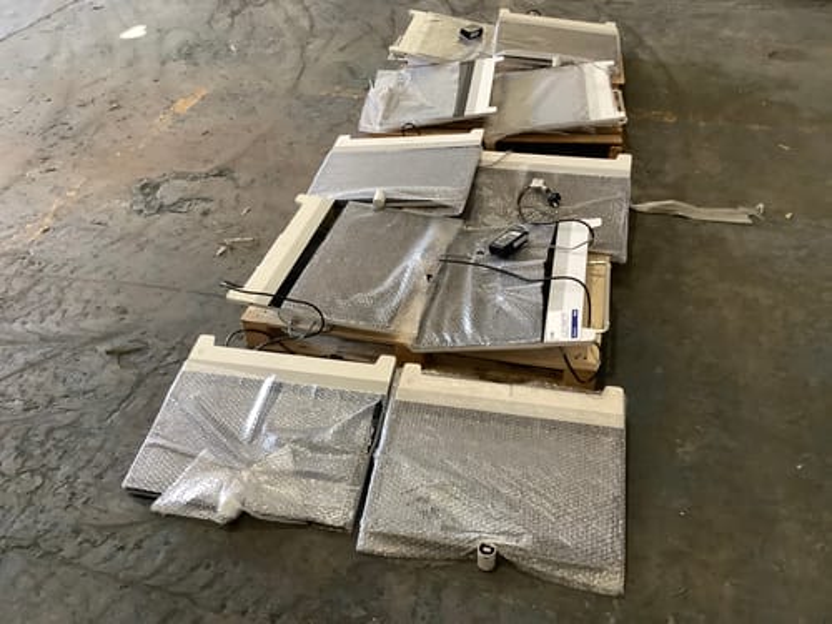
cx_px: 416
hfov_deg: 58.4
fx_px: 745
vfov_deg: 45.4
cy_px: 312
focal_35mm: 31
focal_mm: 3.3
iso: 250
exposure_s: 1/50
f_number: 2.4
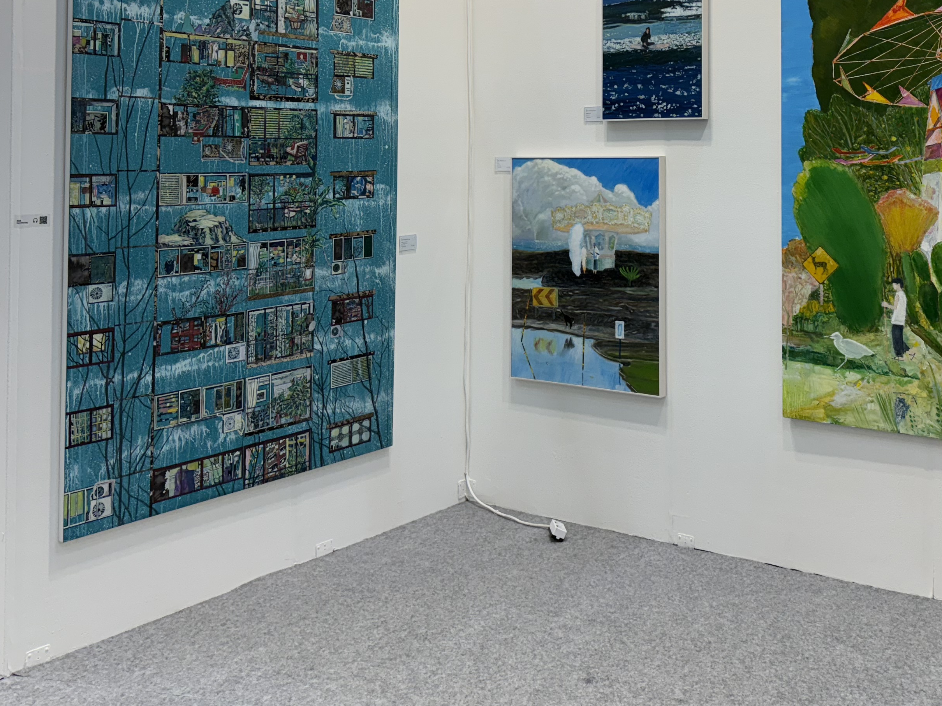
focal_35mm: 40
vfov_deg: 34.7
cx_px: 653
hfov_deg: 45.8
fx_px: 1088
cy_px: 130
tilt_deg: +2.1
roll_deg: +0.0
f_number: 1.78
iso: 64
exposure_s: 1/208
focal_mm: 6.76
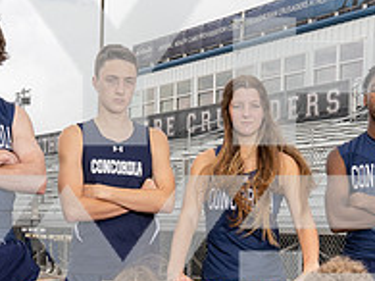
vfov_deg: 18.0
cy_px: 278
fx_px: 866
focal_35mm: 80
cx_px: 202
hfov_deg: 24.4
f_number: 9
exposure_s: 1/250
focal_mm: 28
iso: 100
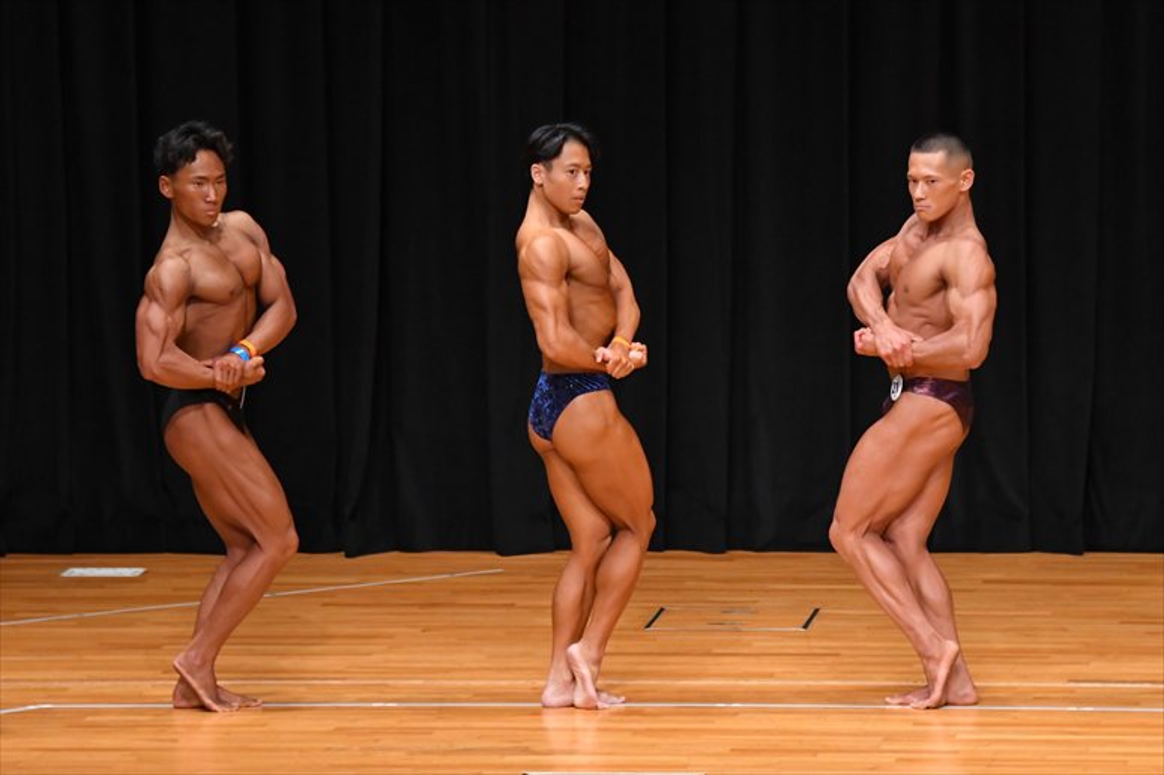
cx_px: 582
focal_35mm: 255
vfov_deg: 5.4
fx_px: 8241
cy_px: 388
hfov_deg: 8.1
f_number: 5.6
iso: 4000
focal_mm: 170
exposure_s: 1/400
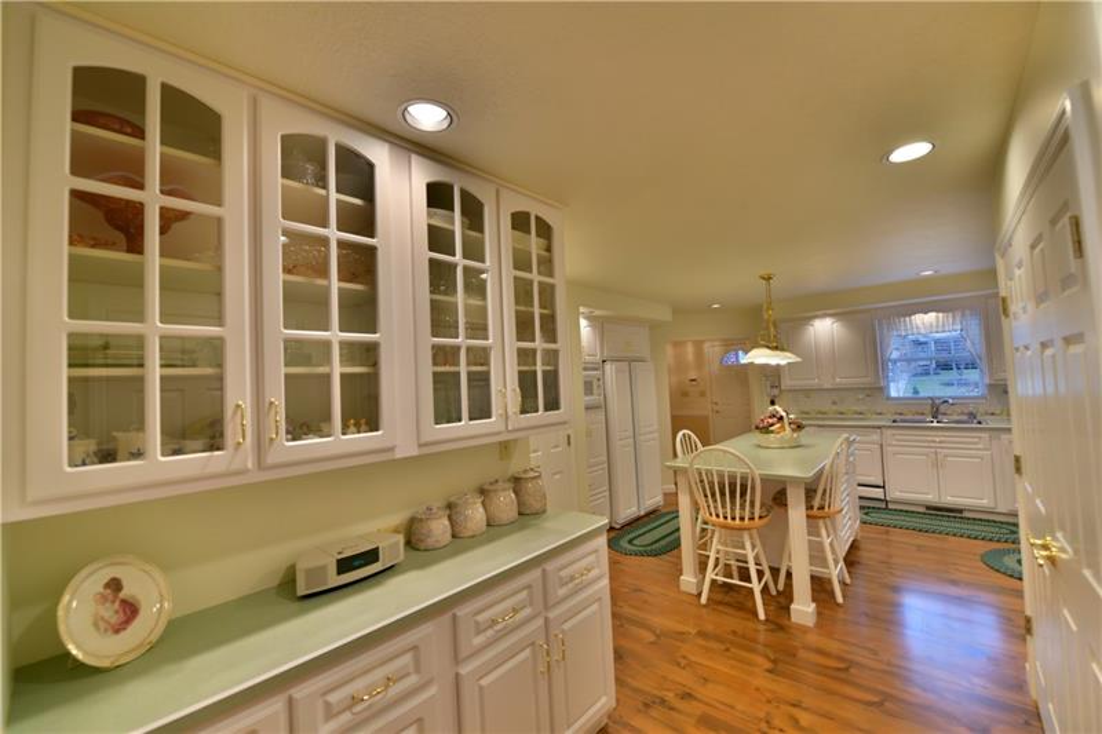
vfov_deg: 81.2
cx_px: 551
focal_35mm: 14
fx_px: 428
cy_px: 367
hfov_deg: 104.3
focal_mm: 14
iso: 320
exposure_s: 1/30
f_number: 2.8
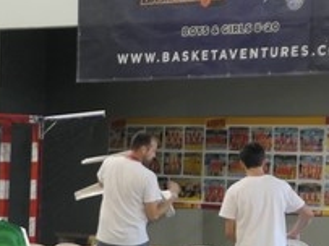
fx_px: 2337
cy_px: 282
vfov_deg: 6.0
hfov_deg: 7.9
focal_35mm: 246
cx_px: -157
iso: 1000
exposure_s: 1/125
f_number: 2.8
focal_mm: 26.4
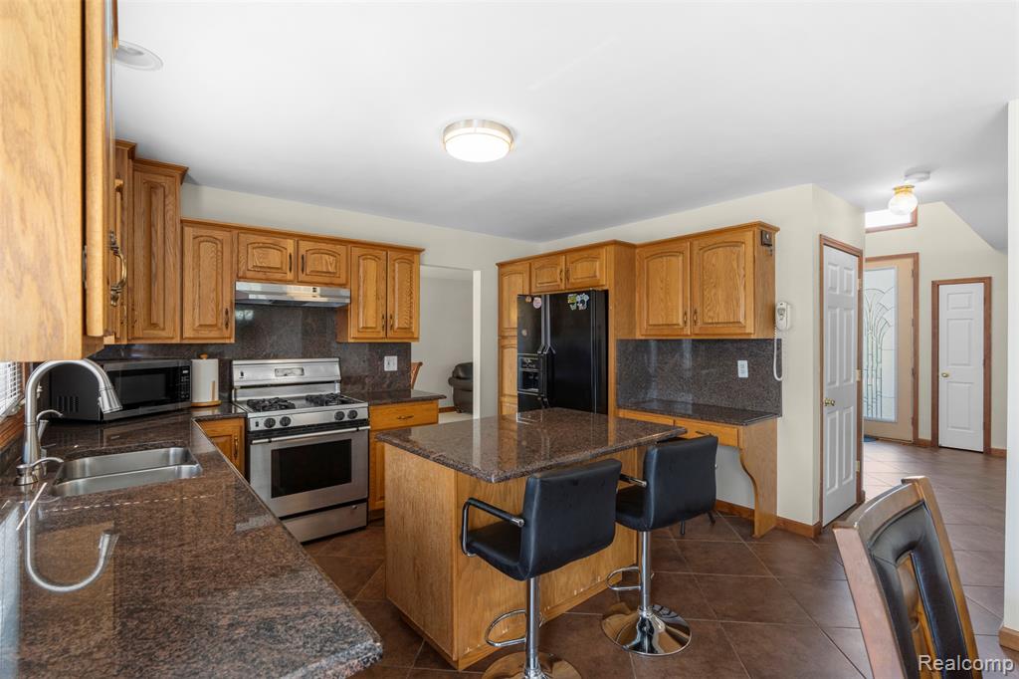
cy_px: 340
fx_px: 453
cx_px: 510
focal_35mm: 16
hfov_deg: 96.8
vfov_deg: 73.7
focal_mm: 16
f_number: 8
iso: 400
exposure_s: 1/2.5
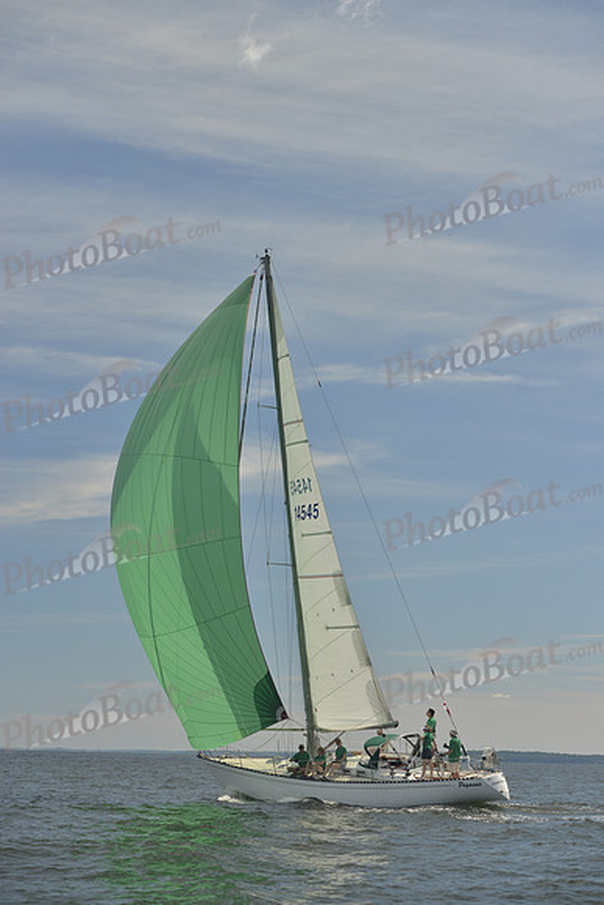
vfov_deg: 28.8
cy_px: 452
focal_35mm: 70
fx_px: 1760
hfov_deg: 19.5
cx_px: 302
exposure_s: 1/800
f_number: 5.6
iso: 200
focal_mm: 70
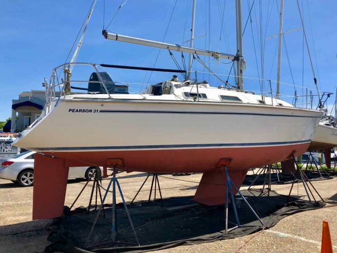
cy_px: 126
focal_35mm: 28
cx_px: 168
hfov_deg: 63.4
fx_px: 273
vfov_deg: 49.7
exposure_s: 1/1779
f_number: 1.8
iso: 20
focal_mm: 3.99
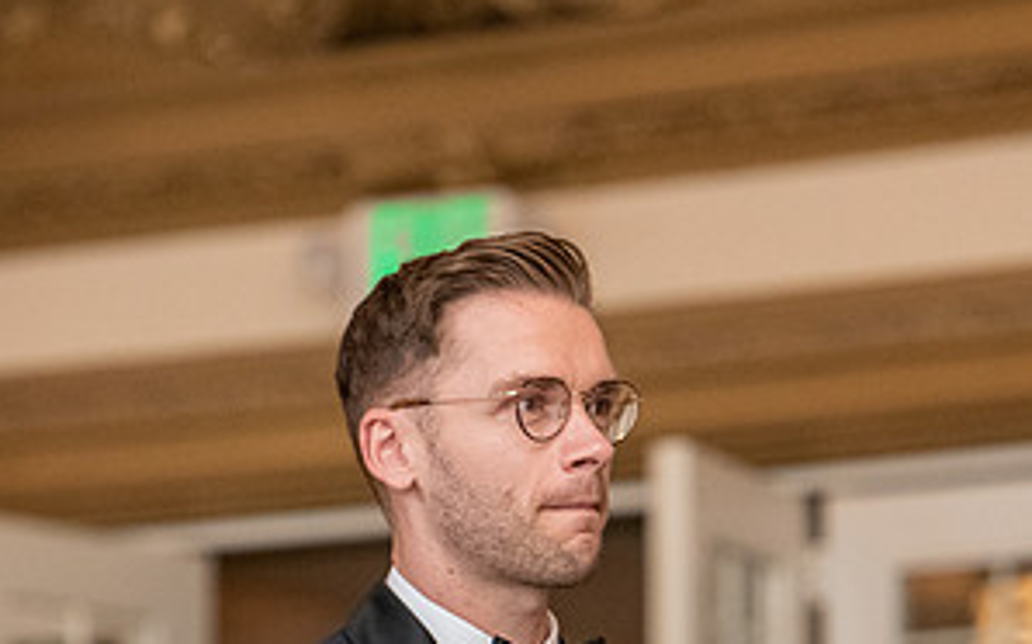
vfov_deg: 3.9
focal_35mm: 335
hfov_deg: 6.3
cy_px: 734
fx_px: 9418
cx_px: 515
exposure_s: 1/500
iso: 2500
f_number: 3.5
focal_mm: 145
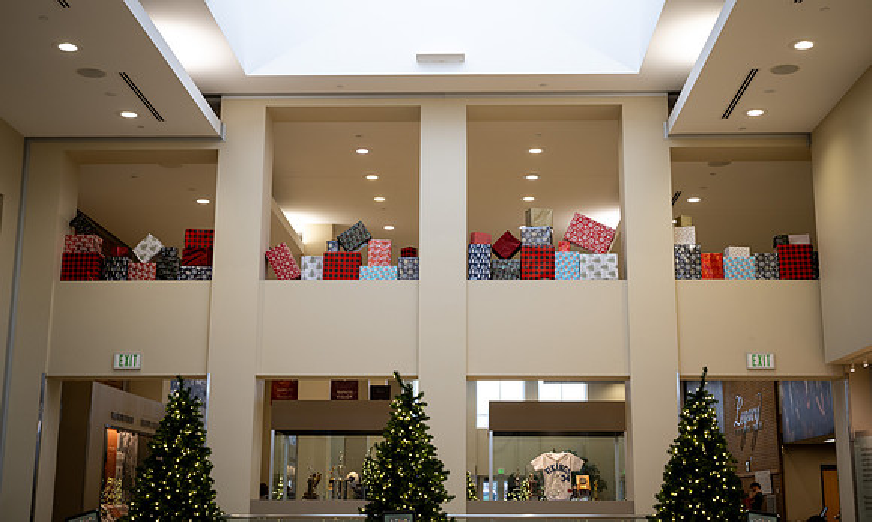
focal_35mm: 48
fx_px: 1126
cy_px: 222
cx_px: 450
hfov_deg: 42.3
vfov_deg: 26.1
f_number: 2.8
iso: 200
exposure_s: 1/60
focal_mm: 45
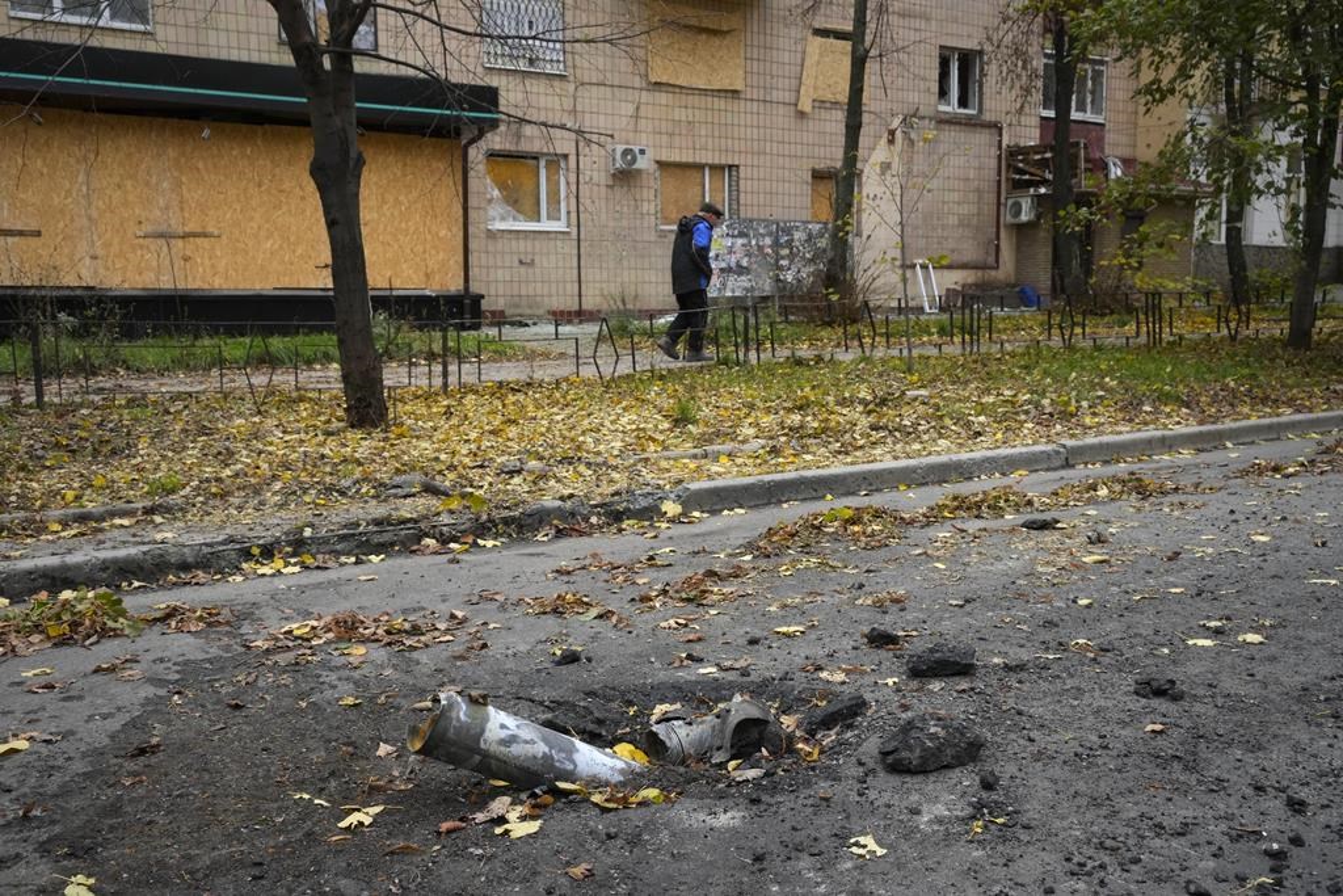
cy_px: 448
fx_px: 1119
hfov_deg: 61.9
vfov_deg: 43.6
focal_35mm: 30
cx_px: 672
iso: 1600
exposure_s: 1/400
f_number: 11
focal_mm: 30
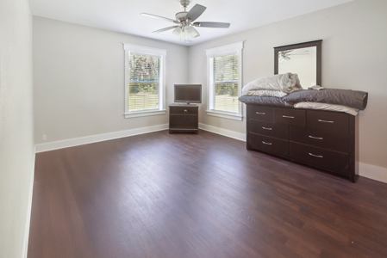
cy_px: 129
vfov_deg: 79.3
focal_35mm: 14
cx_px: 194
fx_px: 156
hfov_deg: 102.3
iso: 400
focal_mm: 14.5
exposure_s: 1/60
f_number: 8
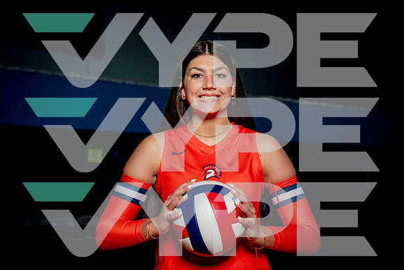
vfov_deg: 19.3
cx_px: 202
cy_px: 135
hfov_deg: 28.6
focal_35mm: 71
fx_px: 792
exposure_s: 1/200
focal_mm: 70
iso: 250
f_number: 5
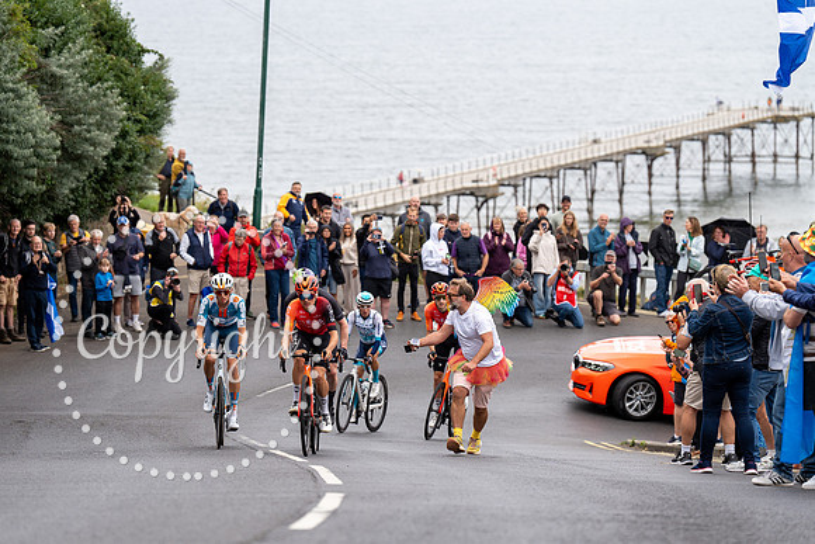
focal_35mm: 133
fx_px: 3012
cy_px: 272
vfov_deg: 10.3
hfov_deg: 15.4
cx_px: 408
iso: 320
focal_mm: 133
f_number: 3.5
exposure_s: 1/1000
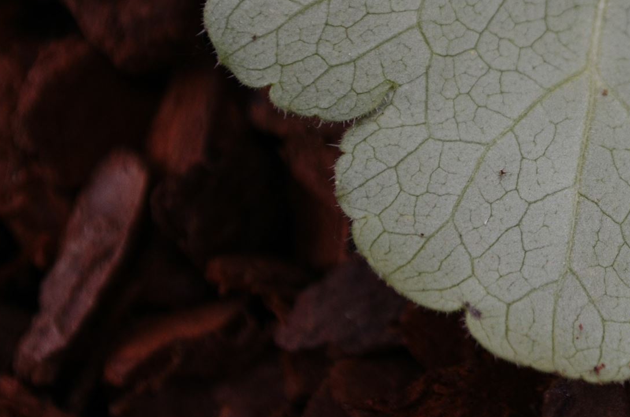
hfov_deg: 12.7
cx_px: 606
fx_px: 2811
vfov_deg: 8.4
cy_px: 19
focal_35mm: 161
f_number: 5.6
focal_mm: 55
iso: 400
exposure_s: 1/200
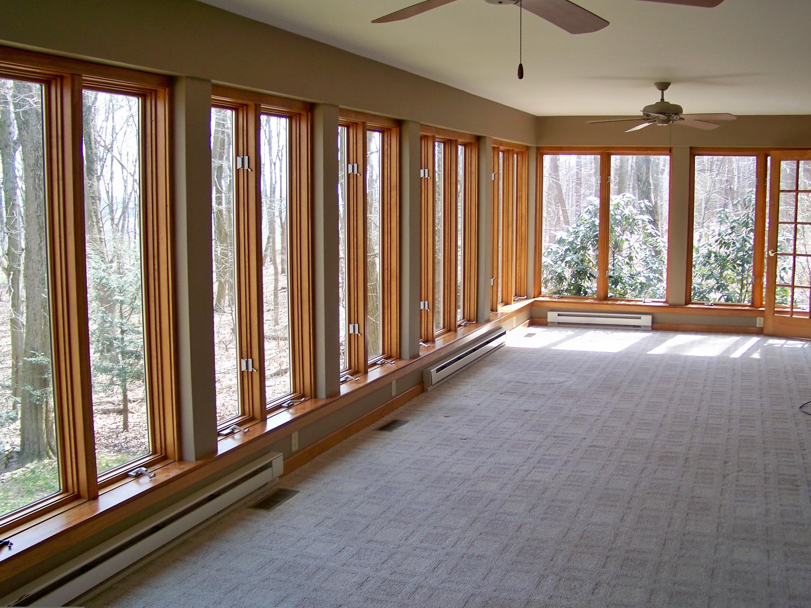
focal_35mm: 37
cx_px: 428
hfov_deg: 50.1
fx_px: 867
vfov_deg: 38.7
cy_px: 302
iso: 64
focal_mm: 5.85
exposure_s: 1/40
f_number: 2.8
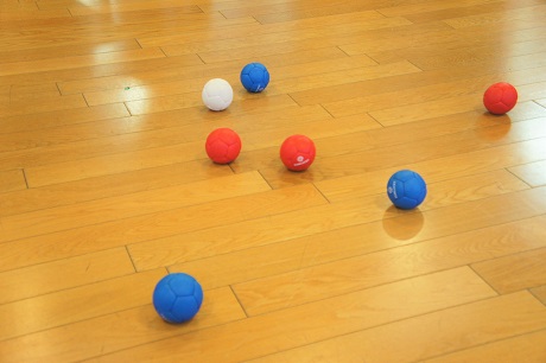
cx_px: 273
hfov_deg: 38.9
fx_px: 773
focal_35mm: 51
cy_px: 182
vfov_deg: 26.4
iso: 1250
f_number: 4.5
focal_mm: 34
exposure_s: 1/60
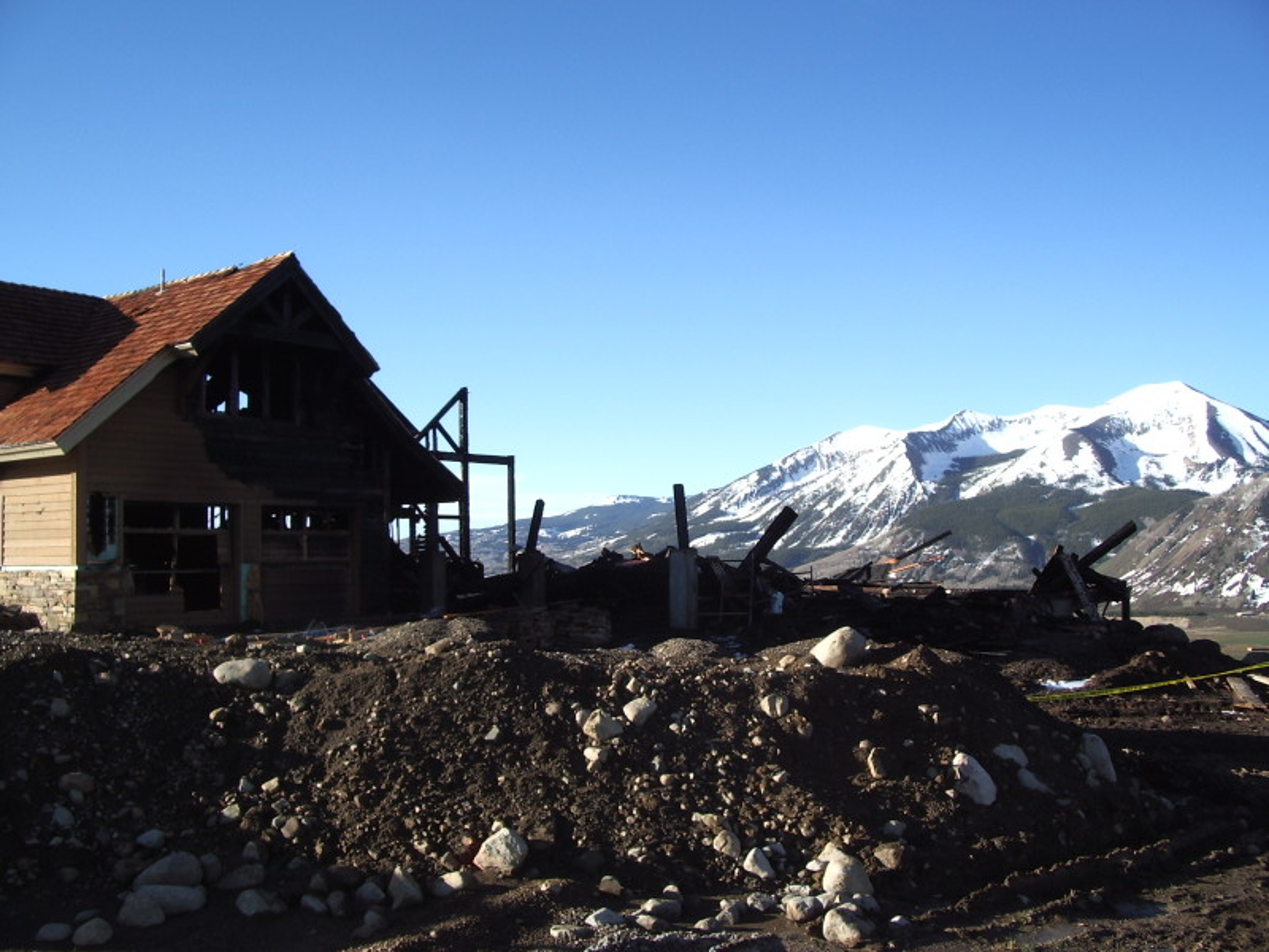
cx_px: 634
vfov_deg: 40.7
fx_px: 1283
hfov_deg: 52.6
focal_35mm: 35
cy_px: 476
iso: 50
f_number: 4.3
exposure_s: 1/250
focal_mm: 5.8
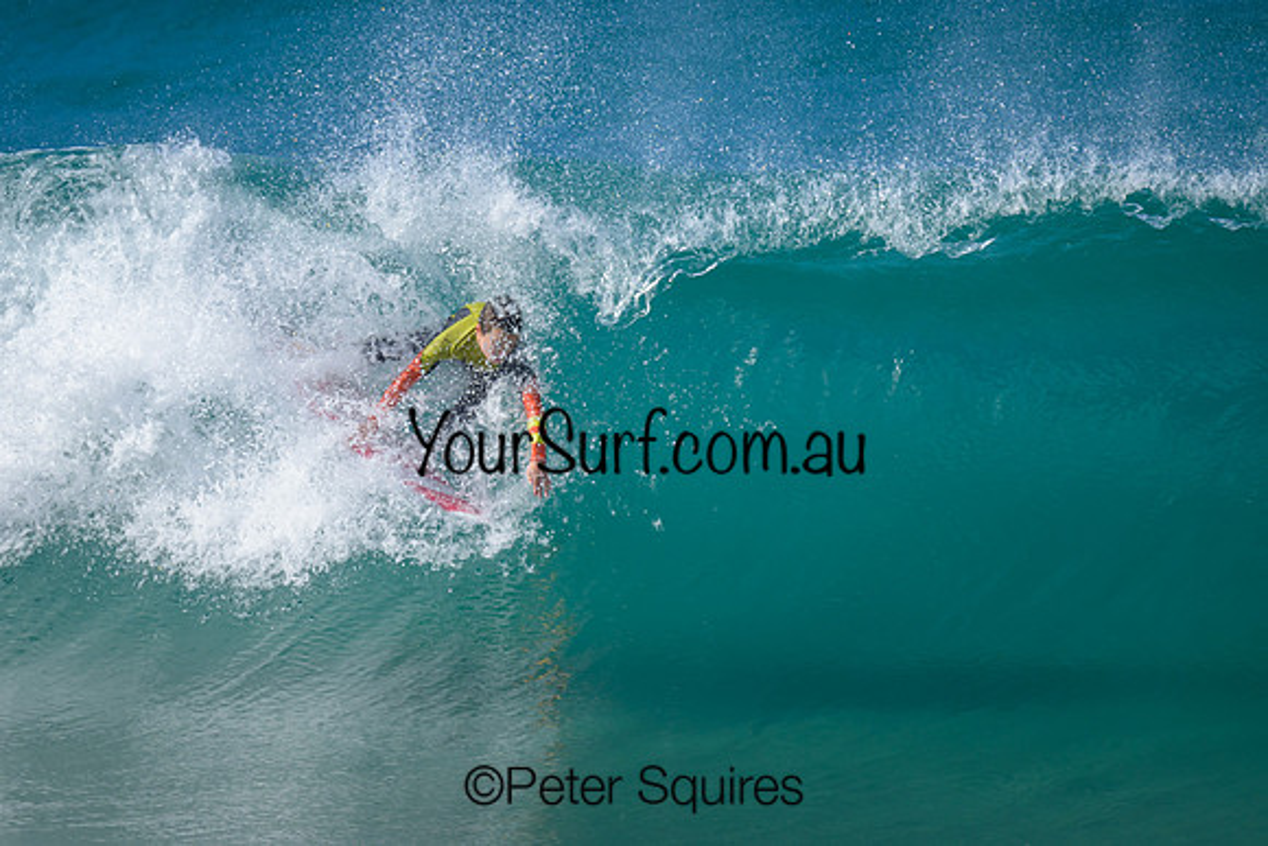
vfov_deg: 1.3
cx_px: 554
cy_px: 355
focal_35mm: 1099
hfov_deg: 1.9
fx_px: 38704
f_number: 6.3
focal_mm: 800
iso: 450
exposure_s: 1/2000
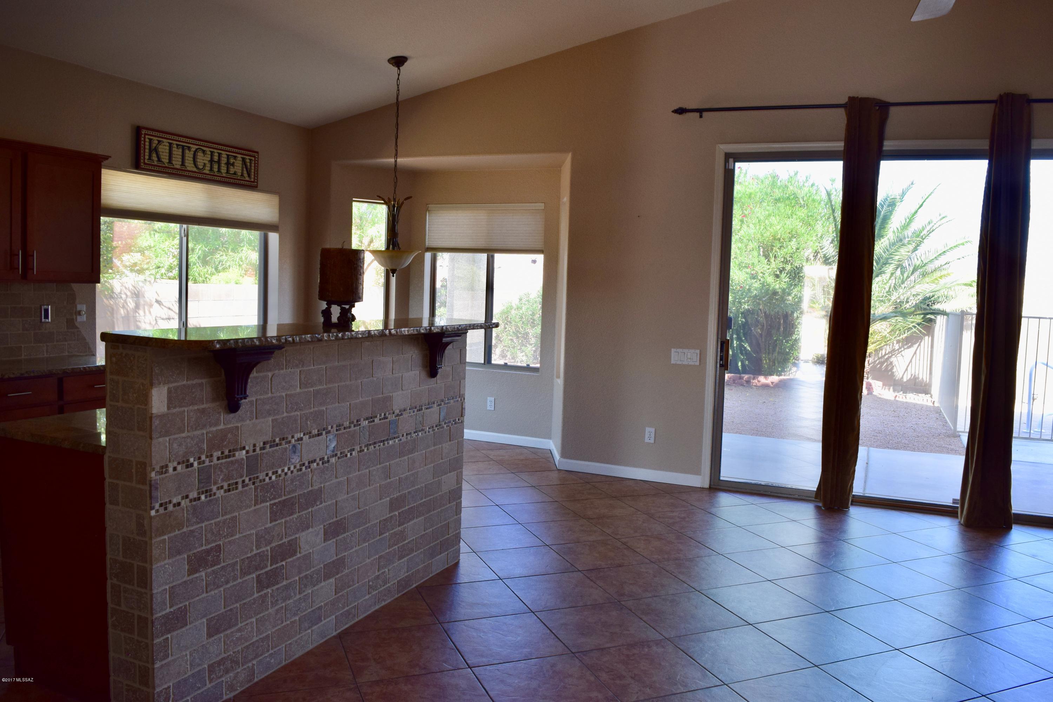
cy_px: 351
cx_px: 526
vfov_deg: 47.9
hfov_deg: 67.4
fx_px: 790
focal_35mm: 27
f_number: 8
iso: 400
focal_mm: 18
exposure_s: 1/50
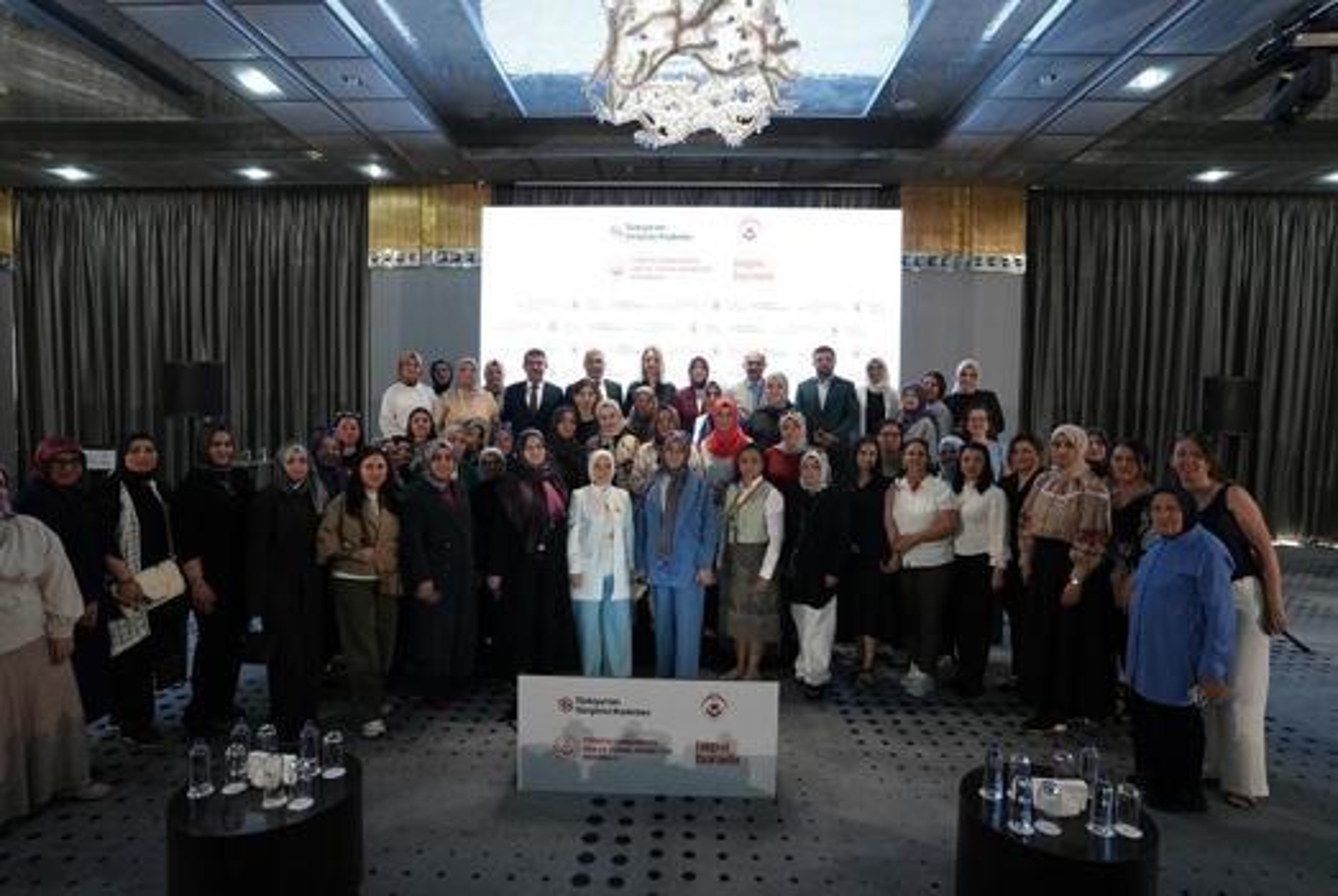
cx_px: 669
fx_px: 707
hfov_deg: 86.8
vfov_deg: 64.7
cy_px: 448
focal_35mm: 19
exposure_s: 1/200
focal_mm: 19
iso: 5000
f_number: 4
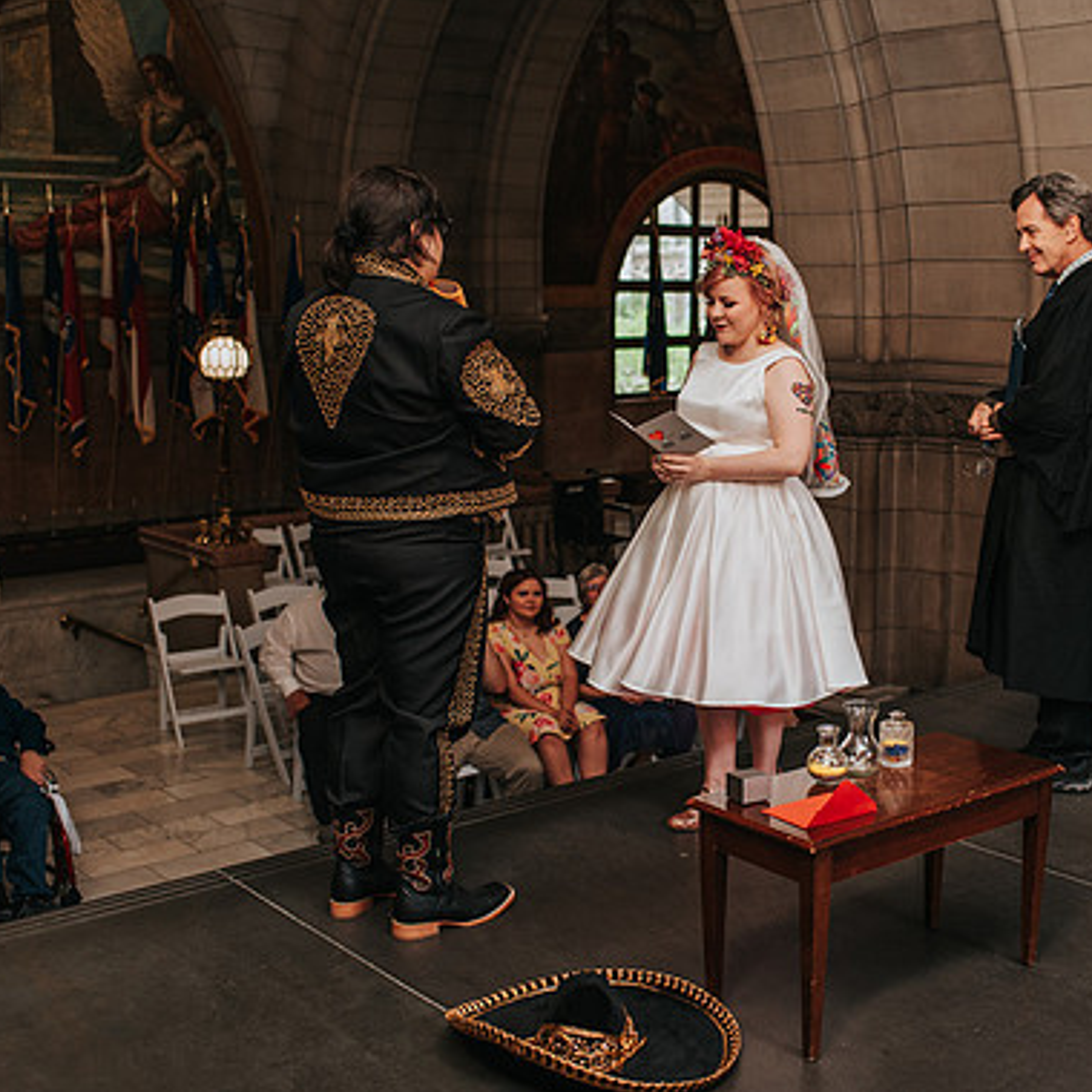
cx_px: 701
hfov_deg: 36.5
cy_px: 542
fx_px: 1642
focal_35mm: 46
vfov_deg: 36.8
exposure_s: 1/200
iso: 1000
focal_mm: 35
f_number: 3.2
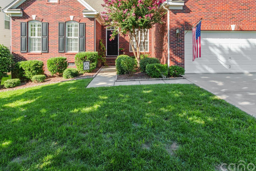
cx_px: 138
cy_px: 60
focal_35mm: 24
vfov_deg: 52.8
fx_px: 169
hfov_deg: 74.3
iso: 800
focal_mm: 11
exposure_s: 1/250
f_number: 11
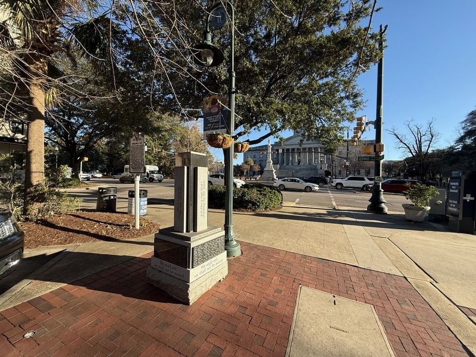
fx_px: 193
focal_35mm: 14
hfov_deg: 102.1
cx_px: 238
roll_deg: +0.9
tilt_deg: +1.4
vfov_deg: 85.7
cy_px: 178
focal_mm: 2.22
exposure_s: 1/694
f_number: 2.2
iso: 50
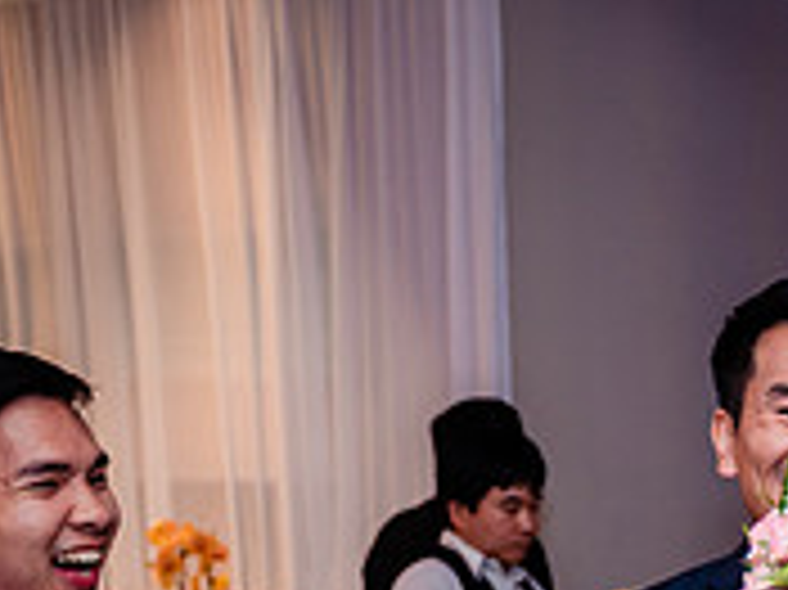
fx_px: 2161
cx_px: 984
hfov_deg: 19.3
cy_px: 870
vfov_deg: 14.5
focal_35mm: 95
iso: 640
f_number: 3.5
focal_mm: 28
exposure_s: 1/160
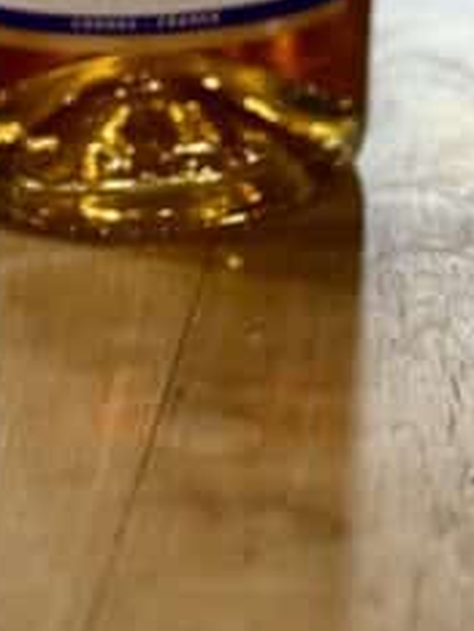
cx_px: 352
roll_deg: +1.1
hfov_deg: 7.0
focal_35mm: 211
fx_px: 3849
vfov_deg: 8.8
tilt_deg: -5.8
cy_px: -636
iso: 500
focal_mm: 6.76
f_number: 1.78
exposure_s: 1/25
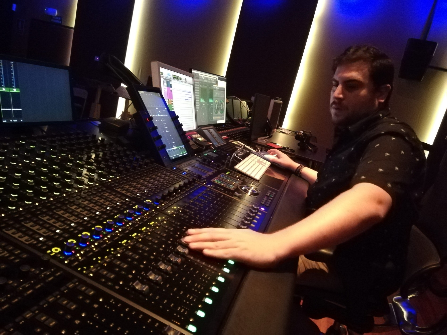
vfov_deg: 51.4
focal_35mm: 27
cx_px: 224
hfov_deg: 65.3
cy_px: 168
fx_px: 349
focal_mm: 3.81
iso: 3200
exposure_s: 1/12.5
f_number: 2.2
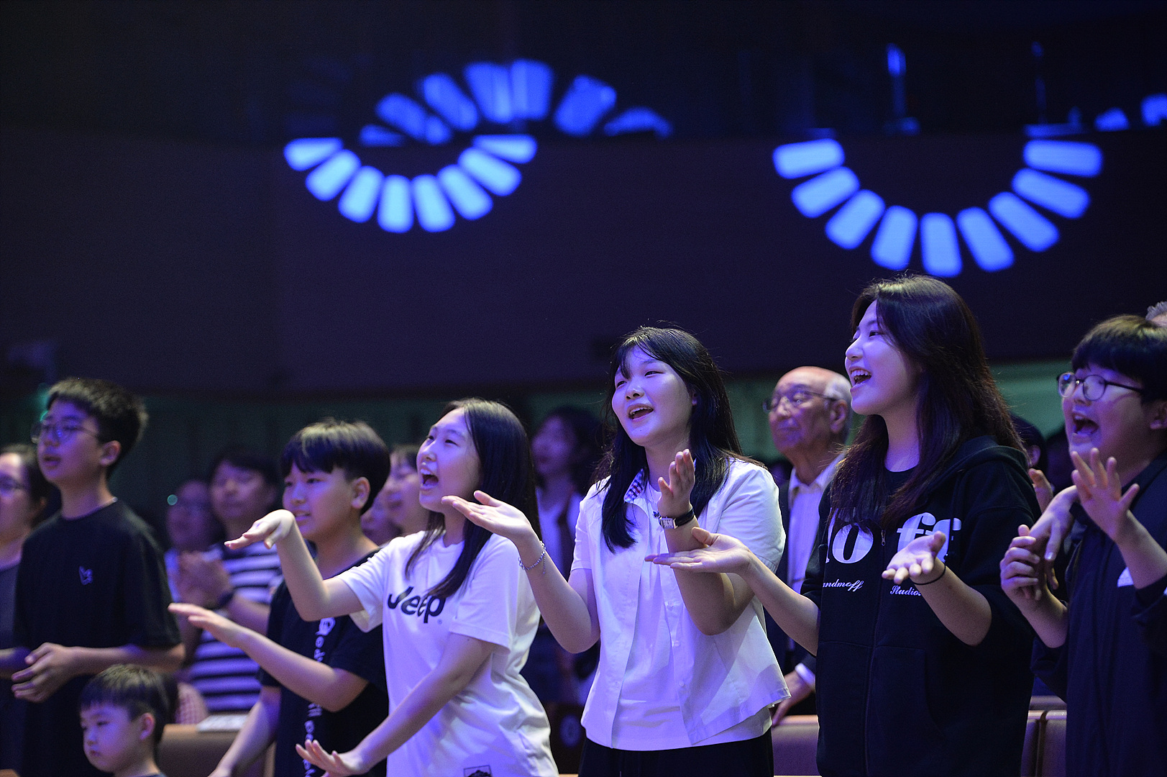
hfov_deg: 18.6
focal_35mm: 110
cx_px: 584
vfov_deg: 12.4
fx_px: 3564
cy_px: 388
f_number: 2.8
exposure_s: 1/200
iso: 2500
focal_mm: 110
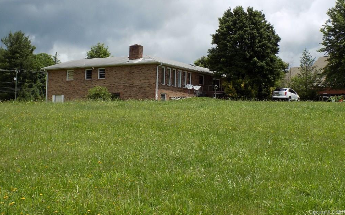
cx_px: 173
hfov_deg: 36.3
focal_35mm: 56
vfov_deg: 23.1
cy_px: 84
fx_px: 527
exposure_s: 1/1000
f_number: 3.9
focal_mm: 9.3
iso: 80
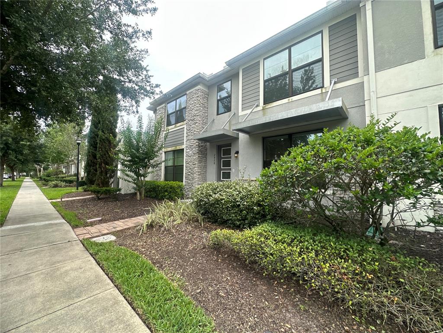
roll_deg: -2.8
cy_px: 166
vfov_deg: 85.7
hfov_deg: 102.1
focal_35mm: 14
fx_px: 179
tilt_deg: +7.8
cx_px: 222
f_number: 2.2
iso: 40
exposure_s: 1/569
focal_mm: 2.22
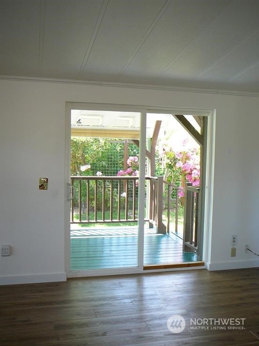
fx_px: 349
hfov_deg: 40.7
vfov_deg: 52.6
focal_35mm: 35
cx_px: 130
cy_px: 173
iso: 80
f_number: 2.8
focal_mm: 5.2
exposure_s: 1/30
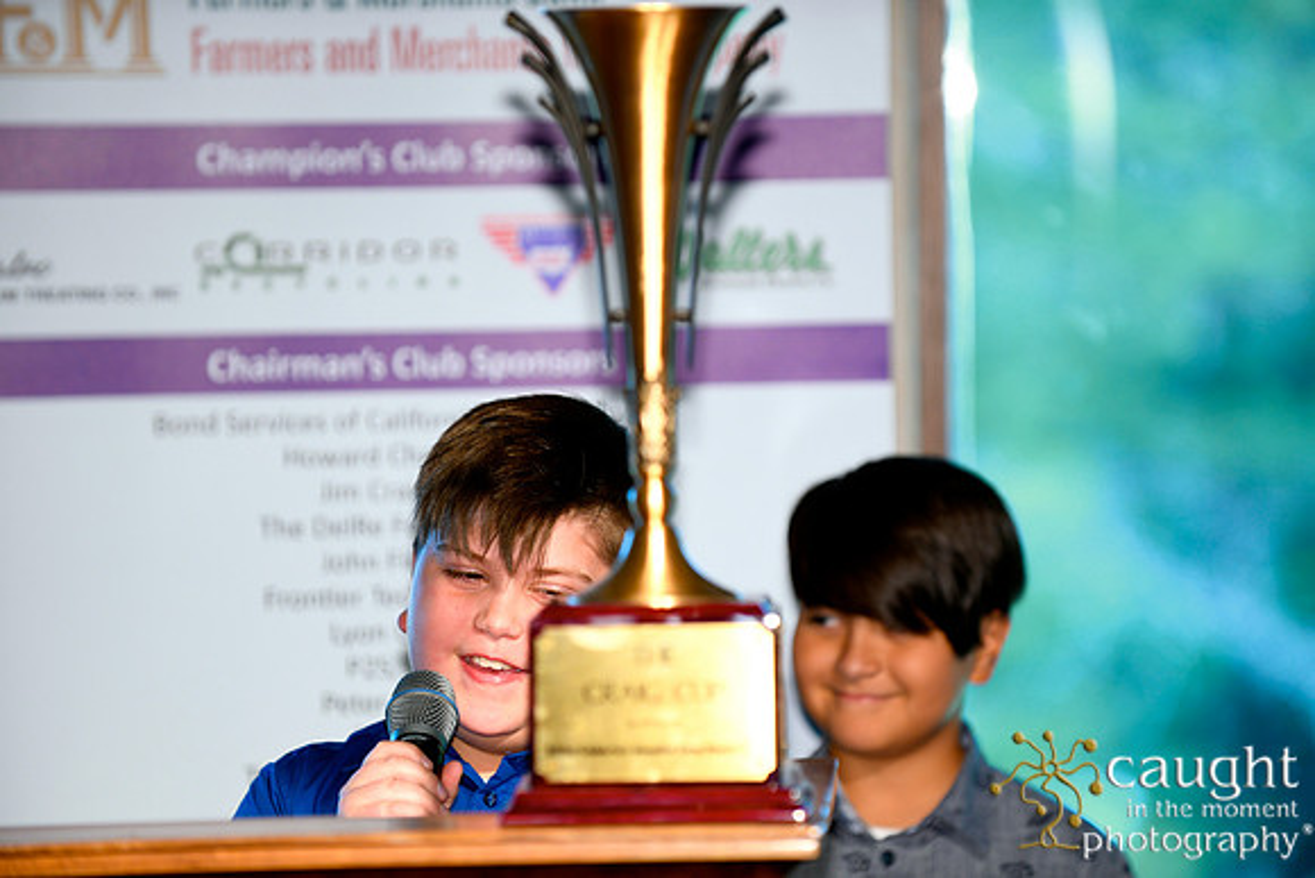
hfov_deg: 10.3
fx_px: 7307
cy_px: 439
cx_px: 658
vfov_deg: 6.9
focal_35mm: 200
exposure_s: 1/200
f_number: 3.5
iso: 640
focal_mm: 200
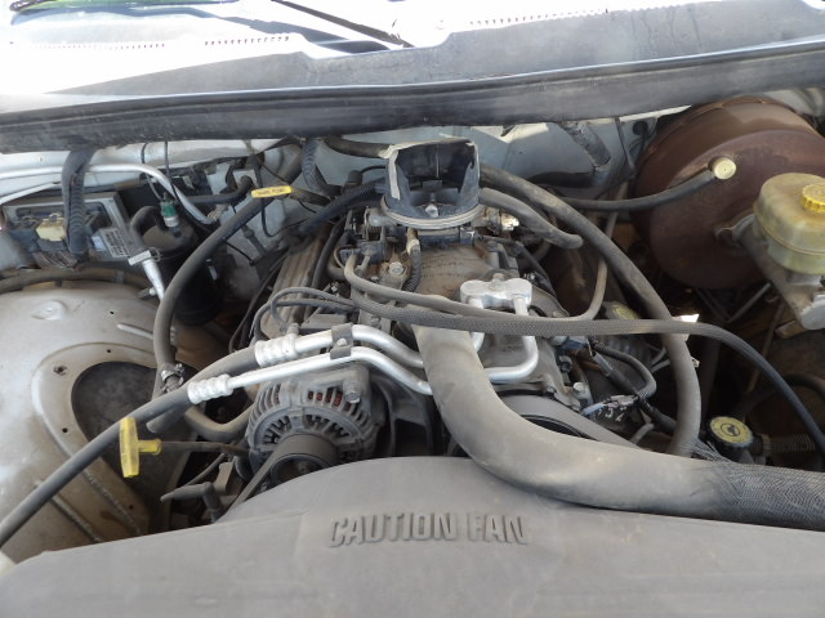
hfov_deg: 71.6
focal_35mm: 24
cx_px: 412
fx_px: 572
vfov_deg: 56.8
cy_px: 309
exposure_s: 1/60
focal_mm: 4.3
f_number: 3.2
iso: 100
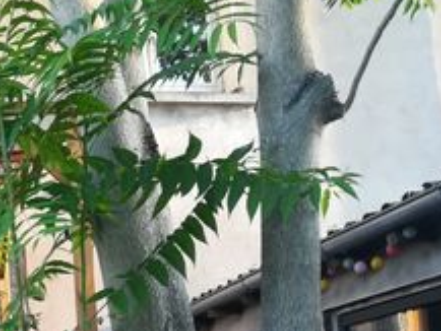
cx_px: 20
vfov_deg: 20.1
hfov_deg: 25.9
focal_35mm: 72
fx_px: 918
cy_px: 299
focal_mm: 3.83
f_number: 2.2
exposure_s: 1/100
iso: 100
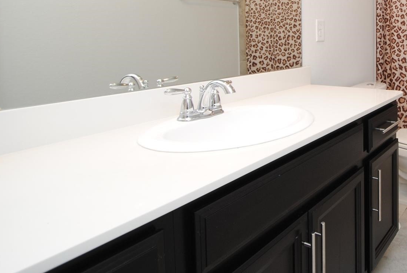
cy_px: 49
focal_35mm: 28
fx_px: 317
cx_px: 353
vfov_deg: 43.9
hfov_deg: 57.8
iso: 200
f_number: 4
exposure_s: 1/60
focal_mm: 10
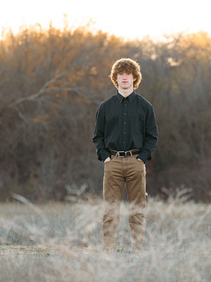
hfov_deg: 8.0
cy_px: 146
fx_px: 1504
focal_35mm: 185
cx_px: 132
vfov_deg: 10.7
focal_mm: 109
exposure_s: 1/320
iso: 400
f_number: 2.8
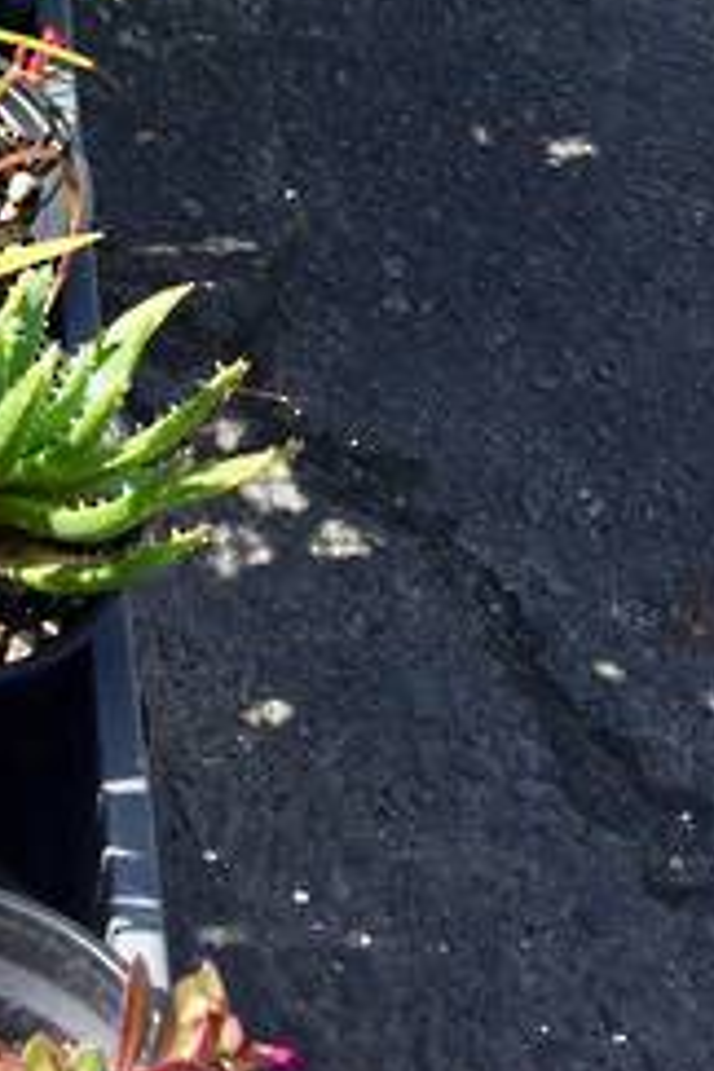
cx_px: 110
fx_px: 2707
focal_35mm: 91
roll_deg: -2.6
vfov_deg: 20.3
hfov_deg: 14.9
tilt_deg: -24.4
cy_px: -359
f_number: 2.2
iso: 32
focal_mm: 4.15
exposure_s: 1/1130
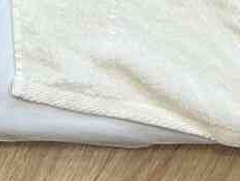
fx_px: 1312
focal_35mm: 189
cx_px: -121
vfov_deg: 7.0
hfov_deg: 10.1
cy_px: -366
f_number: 1.8
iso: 50
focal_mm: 3
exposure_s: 1/120
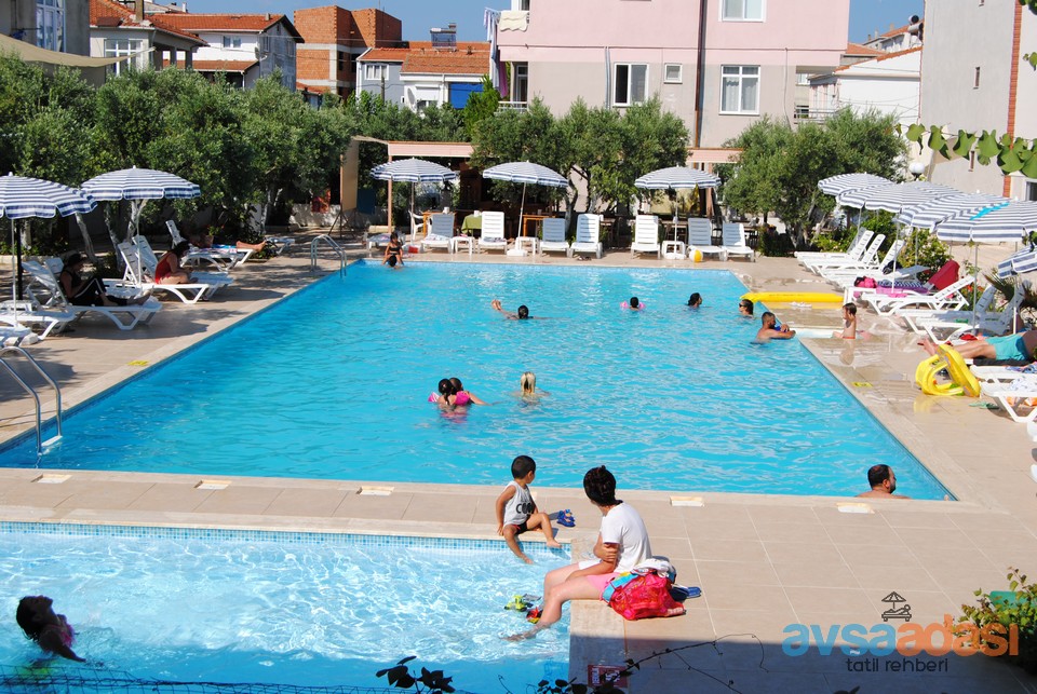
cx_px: 518
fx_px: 1385
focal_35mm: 48
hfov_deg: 41.1
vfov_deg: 28.2
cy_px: 347
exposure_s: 1/320
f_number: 9
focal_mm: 32
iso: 100
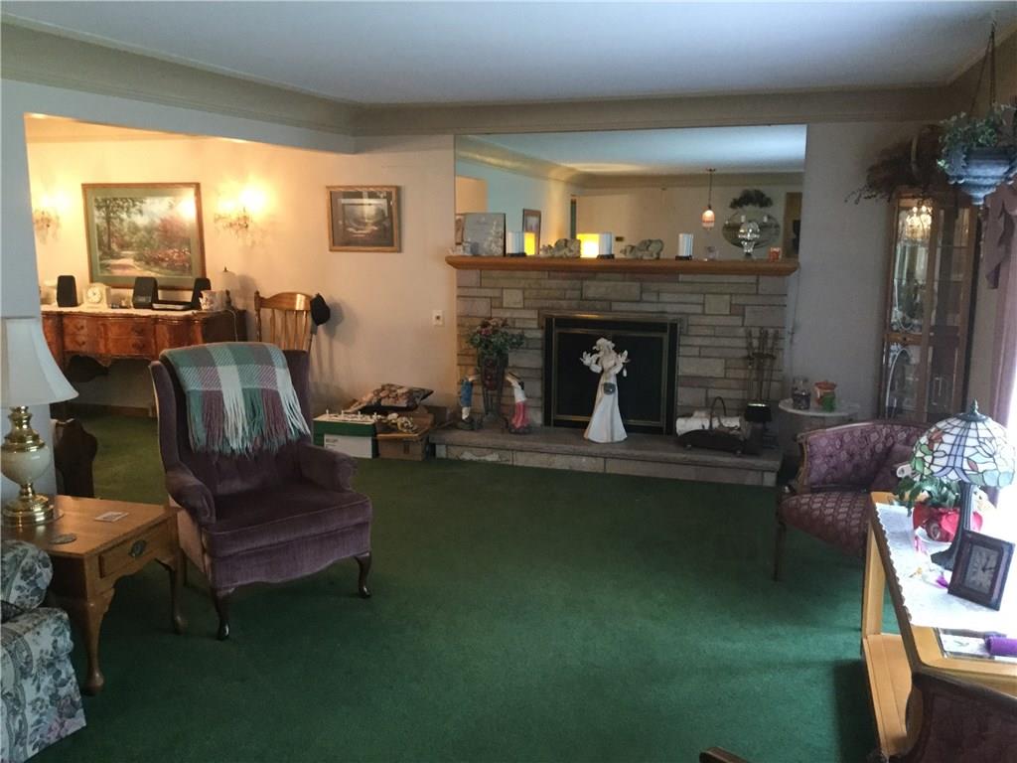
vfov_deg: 45.4
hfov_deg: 58.4
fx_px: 911
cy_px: 382
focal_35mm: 31
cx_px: 508
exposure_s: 1/15
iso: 200
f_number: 2.4
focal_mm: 3.3
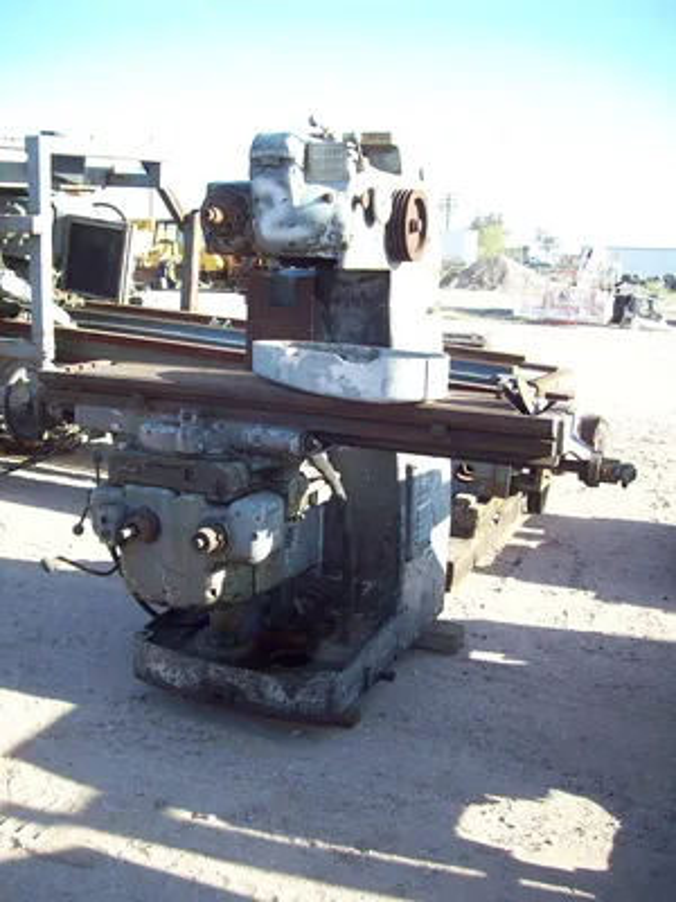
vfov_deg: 51.4
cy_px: 451
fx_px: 937
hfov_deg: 39.7
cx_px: 338
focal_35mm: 36
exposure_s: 1/259
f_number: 2.7
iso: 80
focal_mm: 6
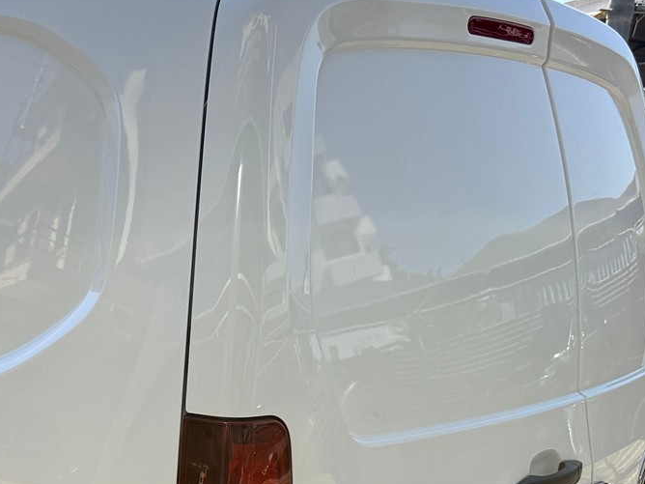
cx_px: 2
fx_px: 1286
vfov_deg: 20.8
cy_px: 450
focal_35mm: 69
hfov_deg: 26.7
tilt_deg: -13.3
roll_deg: -2.7
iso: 100
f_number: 1.78
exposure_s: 1/5714
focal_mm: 6.76
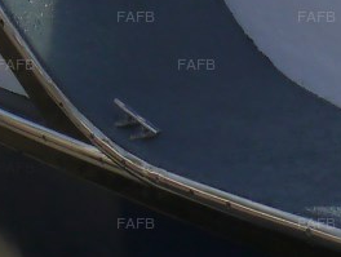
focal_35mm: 227
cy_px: -225
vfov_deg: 6.4
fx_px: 2240
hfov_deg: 8.5
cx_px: 552
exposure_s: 1/500
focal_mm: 15
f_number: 8
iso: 160
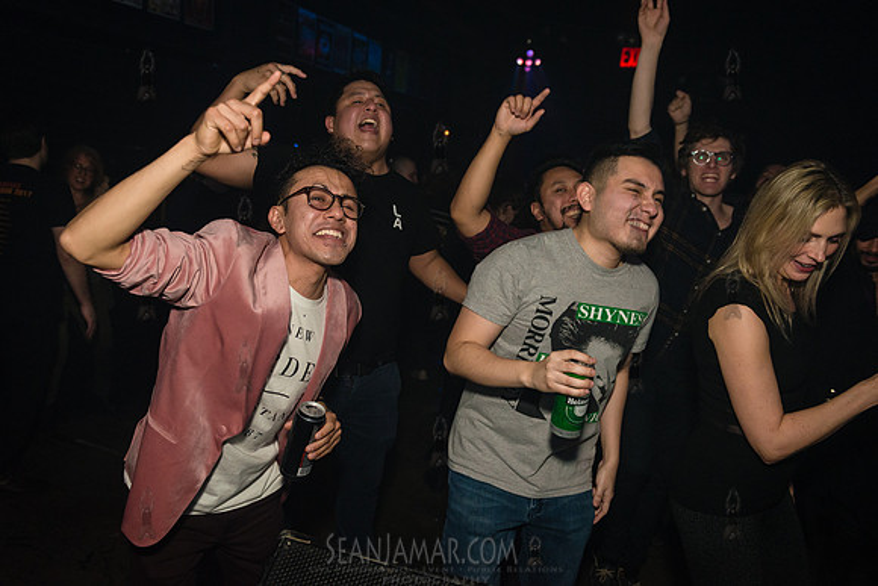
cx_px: 439
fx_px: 707
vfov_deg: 45.0
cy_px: 293
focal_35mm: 29
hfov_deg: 63.6
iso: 2000
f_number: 3.5
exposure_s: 1/320
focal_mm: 29
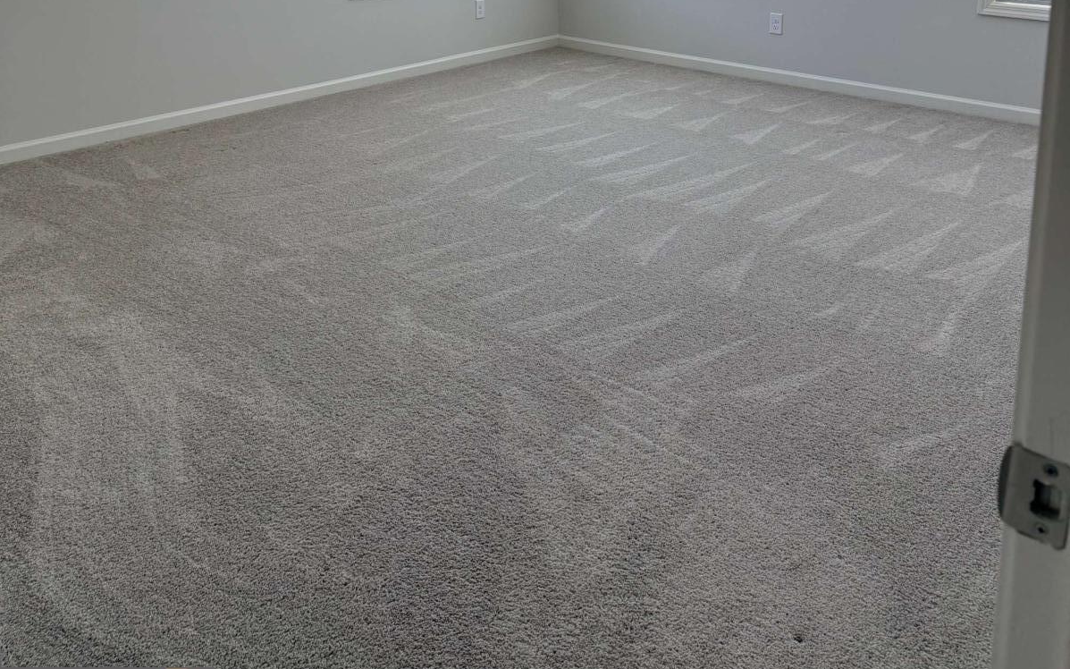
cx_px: 535
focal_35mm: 34
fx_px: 991
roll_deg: +0.5
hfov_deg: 56.7
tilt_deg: -9.2
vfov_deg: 34.4
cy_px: 23
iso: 160
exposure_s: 1/240
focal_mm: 6.76
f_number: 1.78
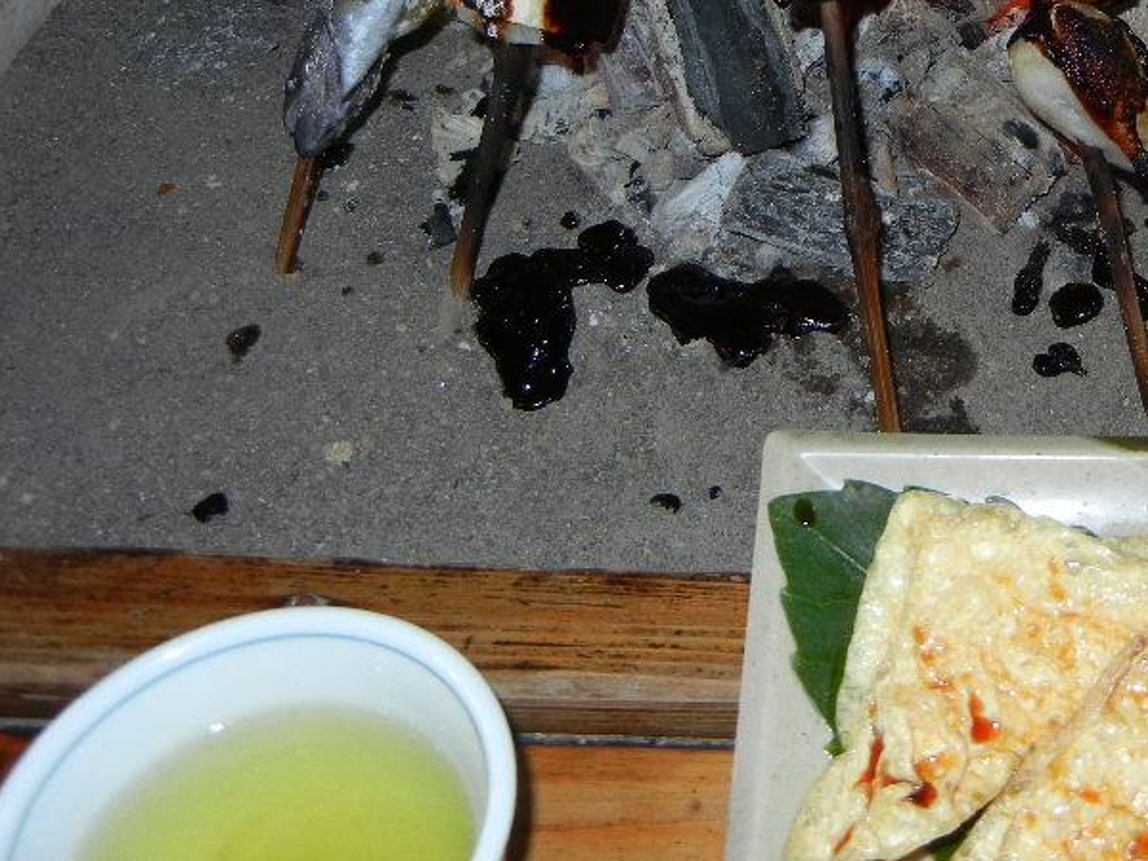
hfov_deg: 32.2
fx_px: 1924
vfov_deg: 24.9
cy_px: 210
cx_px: 947
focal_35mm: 58
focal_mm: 6.2
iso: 200
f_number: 3.6
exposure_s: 1/30
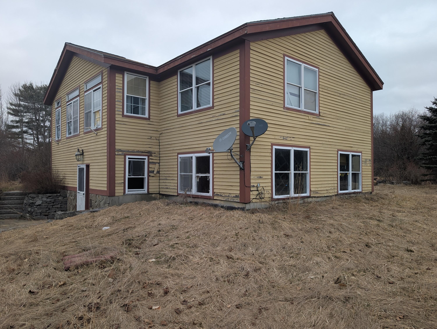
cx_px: 218
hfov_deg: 71.5
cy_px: 164
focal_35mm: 24
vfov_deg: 56.9
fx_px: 303
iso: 21
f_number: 1.68
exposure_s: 1/620
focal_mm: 6.9
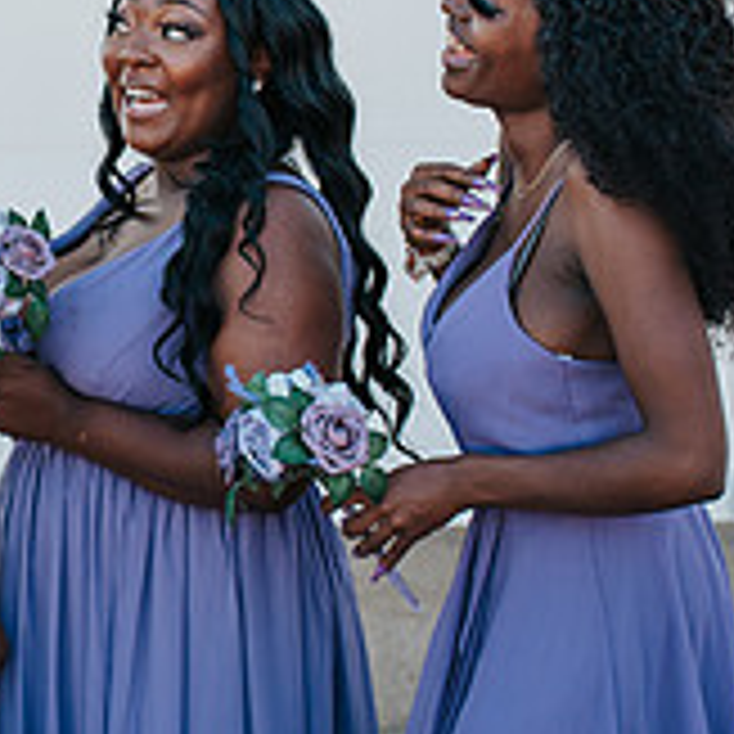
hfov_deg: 14.4
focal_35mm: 118
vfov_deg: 14.8
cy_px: 266
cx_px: -87
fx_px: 2831
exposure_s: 1/640
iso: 125
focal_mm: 35
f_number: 2.8
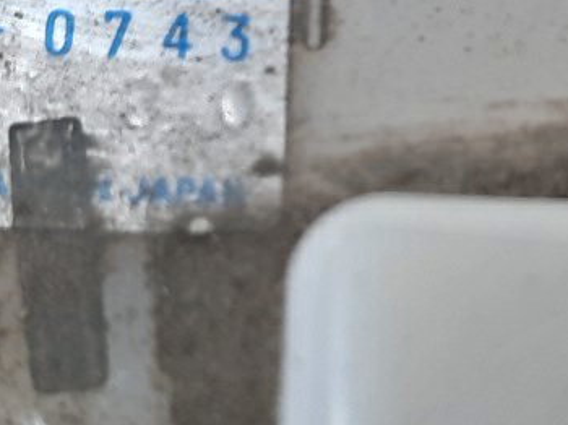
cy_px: 162
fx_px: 1689
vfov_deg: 14.3
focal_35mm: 103
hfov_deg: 19.0
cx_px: 385
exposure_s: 1/50
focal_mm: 4.6
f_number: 2
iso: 235
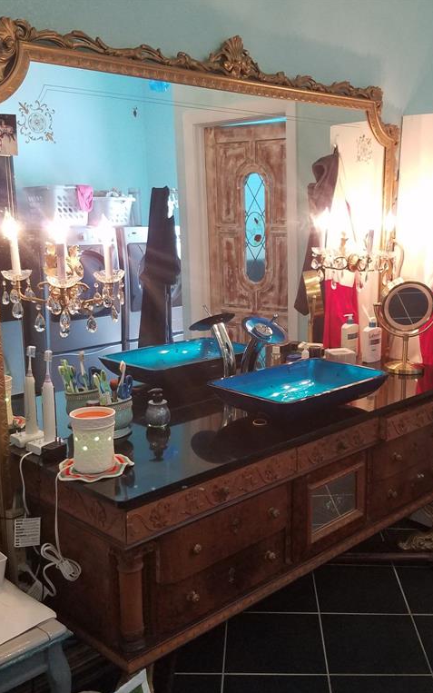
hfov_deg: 34.1
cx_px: 287
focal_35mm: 37
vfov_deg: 52.7
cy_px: 347
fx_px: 698
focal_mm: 4.2
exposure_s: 1/40
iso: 200
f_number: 1.7
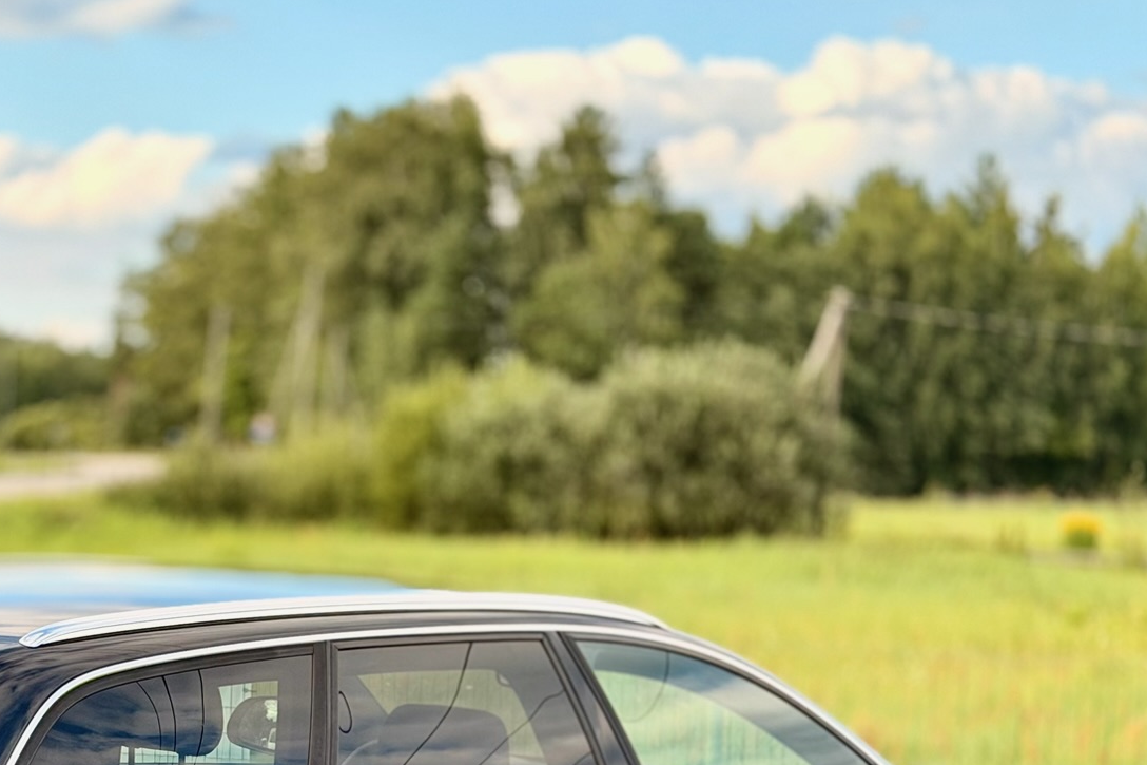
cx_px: 187
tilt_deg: -6.7
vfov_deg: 14.3
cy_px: 759
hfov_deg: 21.3
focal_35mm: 94
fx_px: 2994
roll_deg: -1.7
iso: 80
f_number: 1.78
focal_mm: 6.76
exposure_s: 1/1116
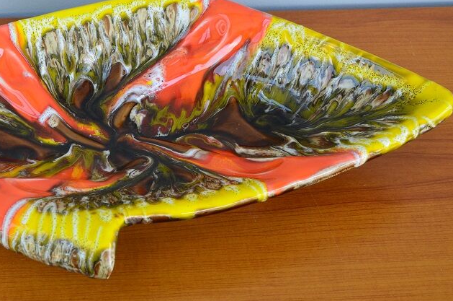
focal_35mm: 59
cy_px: 127
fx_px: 738
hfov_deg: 33.5
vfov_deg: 23.0
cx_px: 121
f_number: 8
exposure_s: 1/60
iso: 450
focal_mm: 25
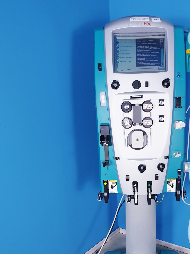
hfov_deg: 38.0
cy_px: 166
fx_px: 271
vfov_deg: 49.4
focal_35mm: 37
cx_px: 135
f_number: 2.4
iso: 80
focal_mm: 4.3
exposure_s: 1/50
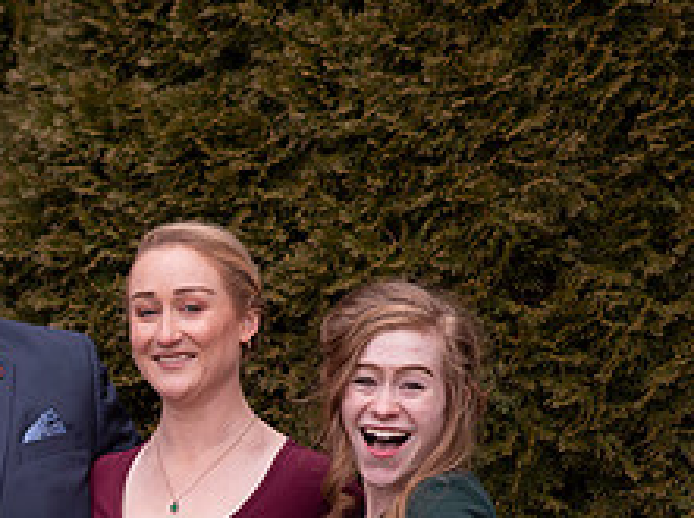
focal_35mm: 215
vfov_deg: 6.9
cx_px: -129
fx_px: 4303
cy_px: 476
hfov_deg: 9.1
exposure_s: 1/125
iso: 100
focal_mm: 85
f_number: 2.5
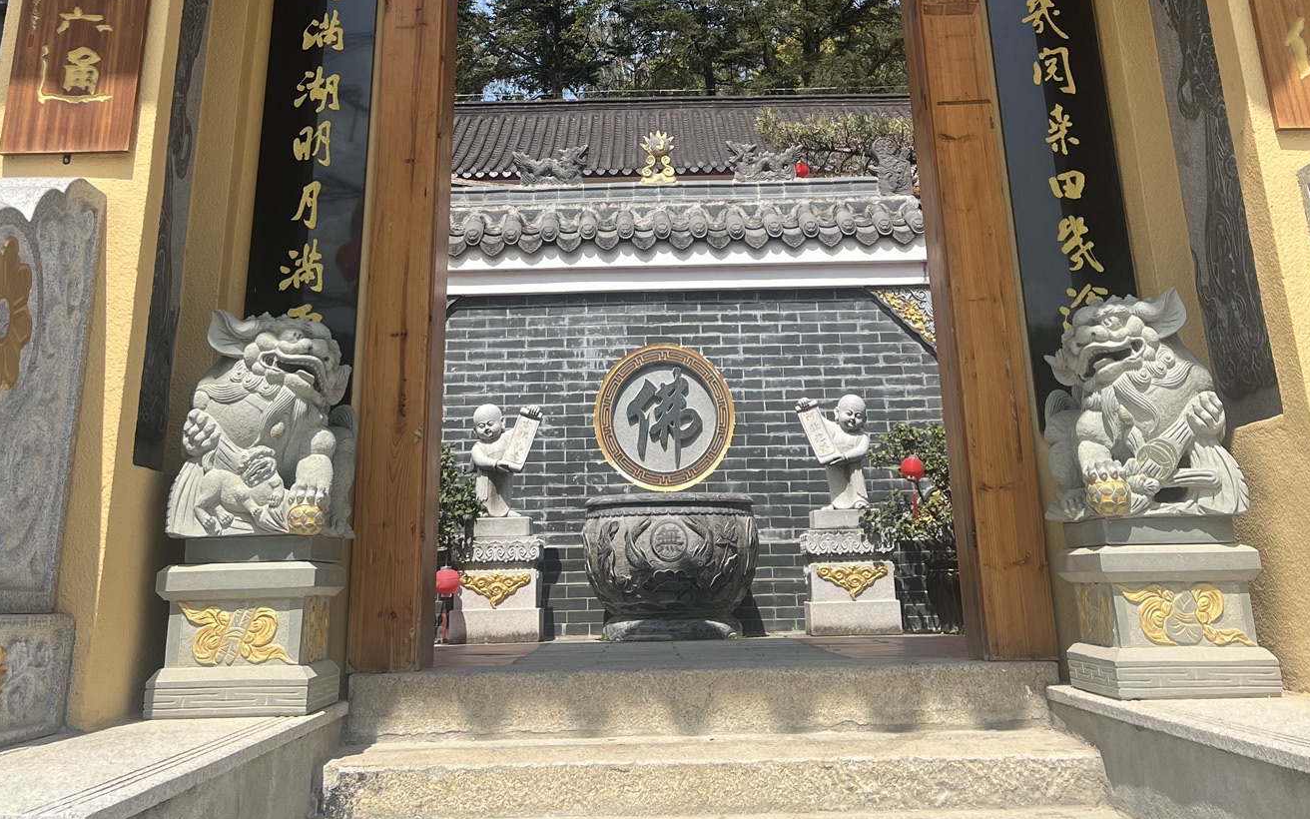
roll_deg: +0.9
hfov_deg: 47.2
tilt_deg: +25.1
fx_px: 1499
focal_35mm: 42
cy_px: -82
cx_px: 647
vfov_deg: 27.9
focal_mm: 5.7
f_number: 1.5
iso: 50
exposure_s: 1/2841
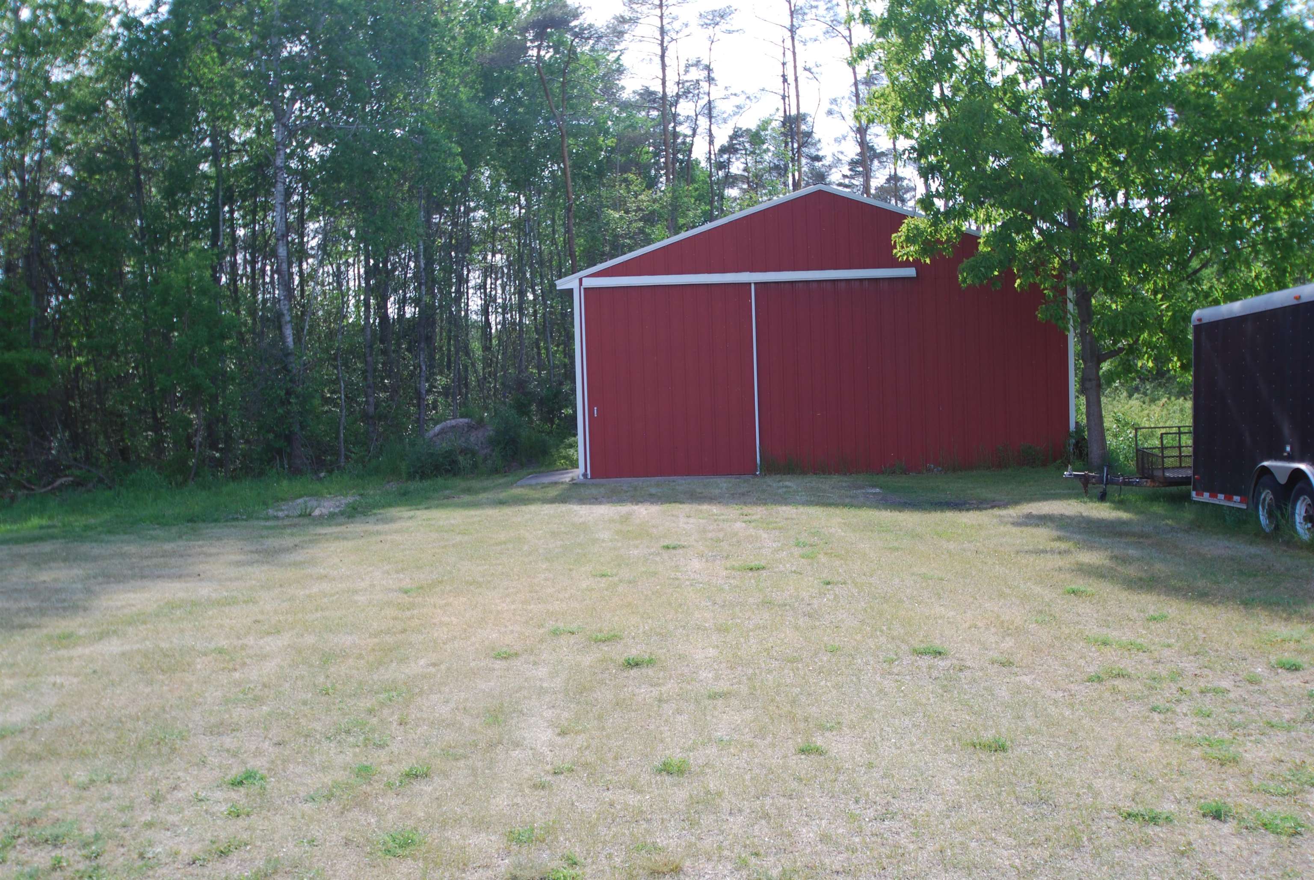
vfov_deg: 37.0
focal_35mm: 36
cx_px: 657
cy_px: 440
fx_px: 1315
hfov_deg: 53.1
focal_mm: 24
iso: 110
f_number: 5.6
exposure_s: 1/125
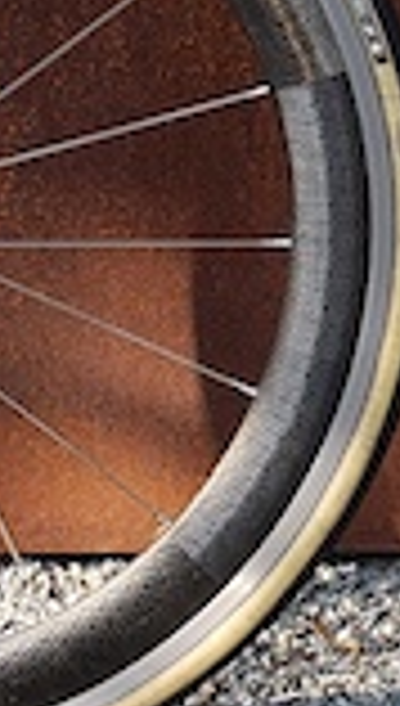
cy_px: -139
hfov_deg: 8.3
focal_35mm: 144
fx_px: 2699
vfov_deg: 14.4
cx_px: 602
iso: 50
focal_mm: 4.3
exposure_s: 1/60
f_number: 2.4
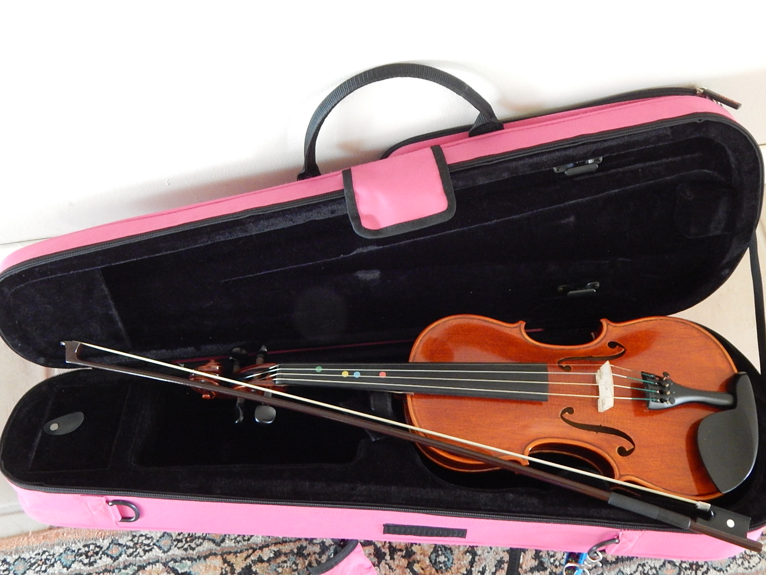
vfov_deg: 41.8
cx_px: 383
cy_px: 288
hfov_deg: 54.0
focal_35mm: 34
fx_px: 752
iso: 800
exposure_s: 1/8
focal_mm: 6.1
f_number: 3.3
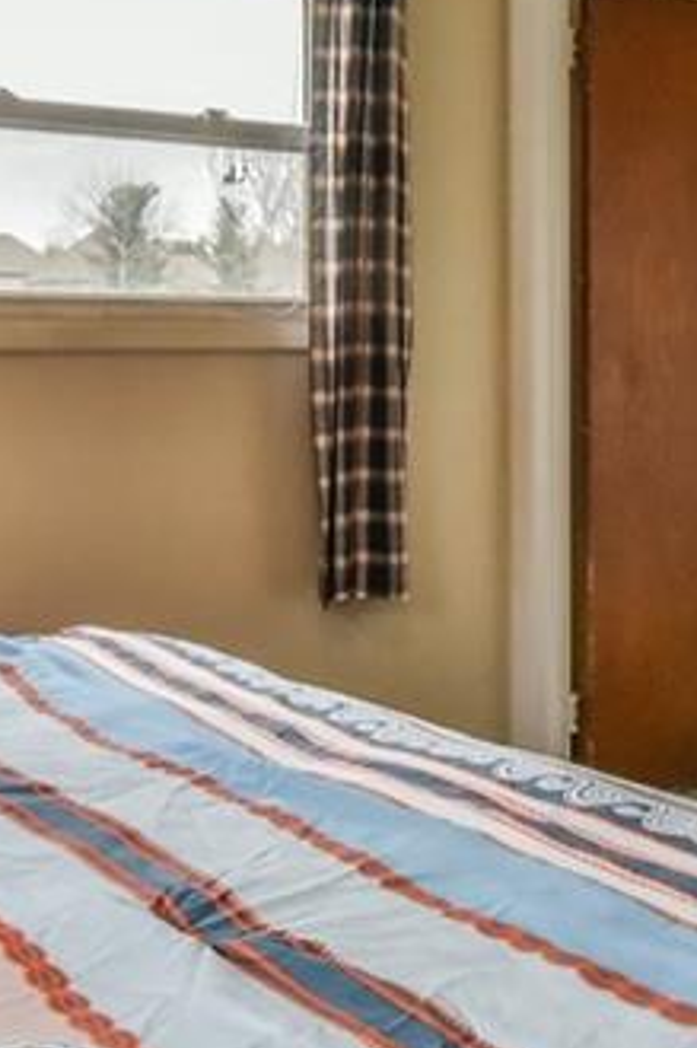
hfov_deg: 24.1
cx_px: 446
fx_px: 1628
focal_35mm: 56
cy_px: 327
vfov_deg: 35.2
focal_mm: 18
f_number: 14
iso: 4000
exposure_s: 1/200
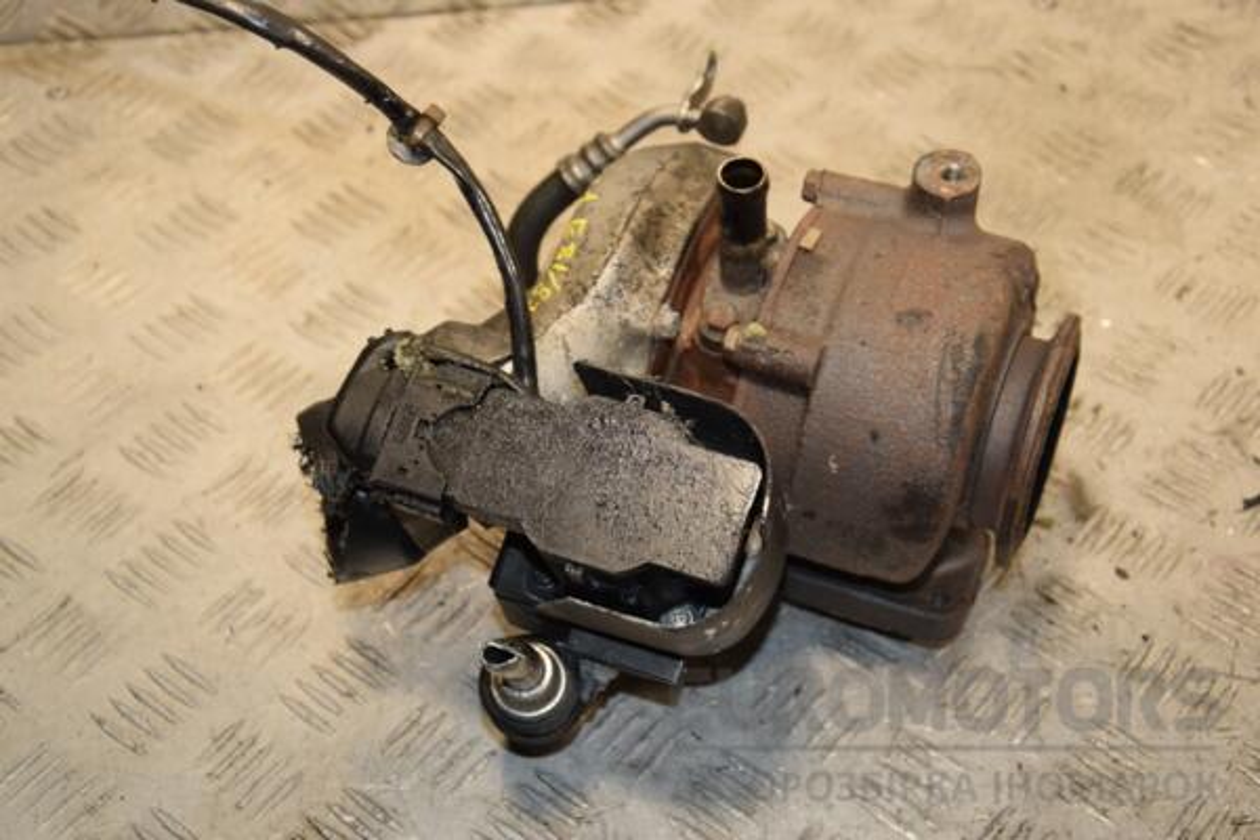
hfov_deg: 31.9
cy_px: 420
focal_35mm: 63
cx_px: 630
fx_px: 2205
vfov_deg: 21.6
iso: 800
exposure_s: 1/200
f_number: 6.3
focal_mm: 42
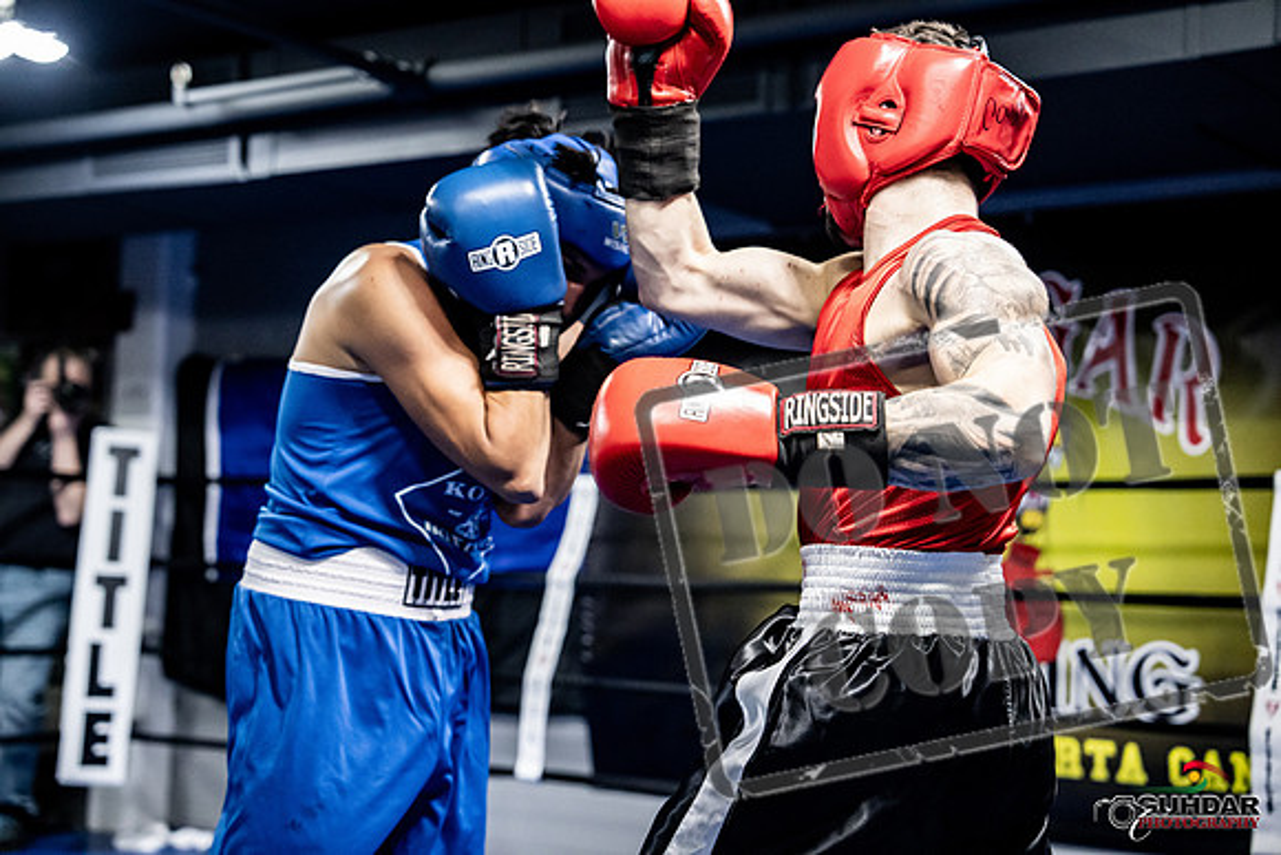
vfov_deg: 23.0
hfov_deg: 33.9
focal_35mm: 59
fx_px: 2100
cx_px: 640
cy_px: 428
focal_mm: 59
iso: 8000
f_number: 2.8
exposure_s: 1/1000
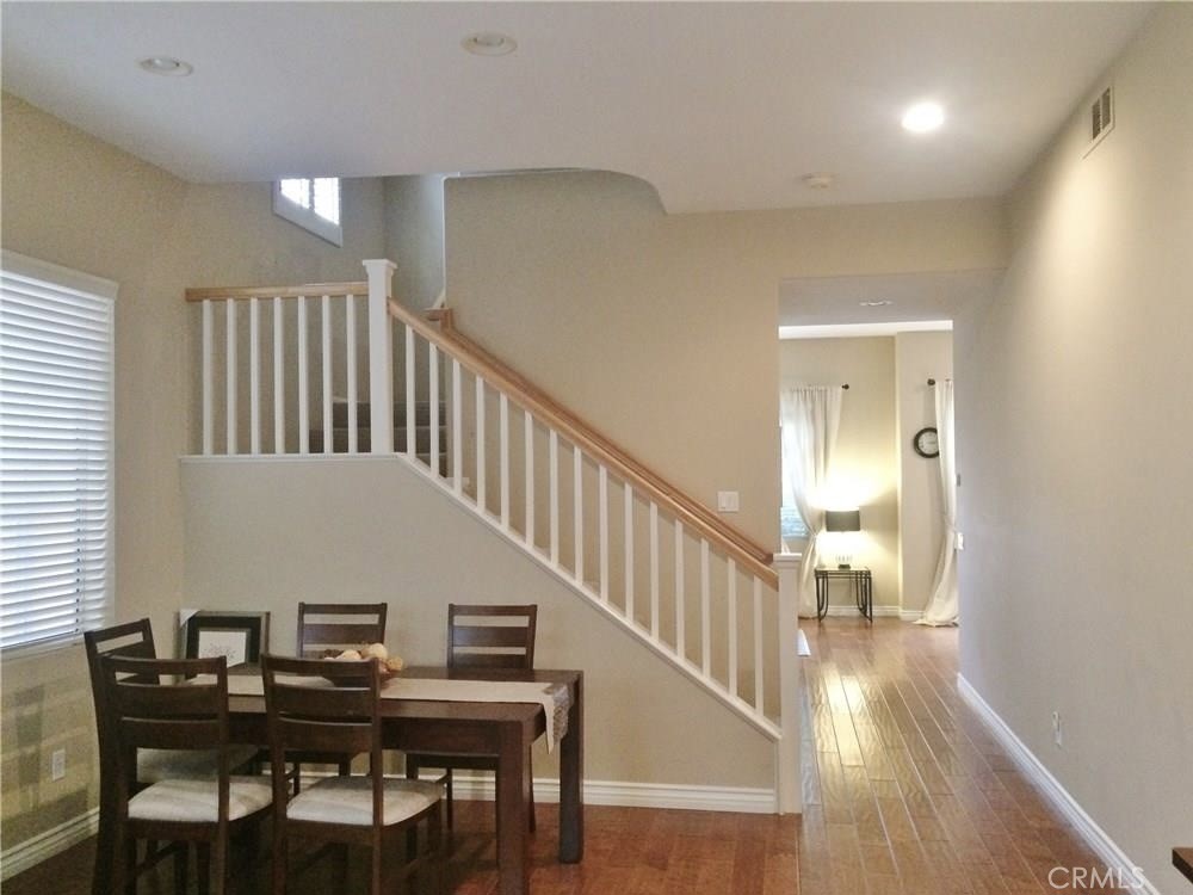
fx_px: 999
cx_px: 596
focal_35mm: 29
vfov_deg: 48.2
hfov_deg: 61.7
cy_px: 448
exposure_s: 1/30
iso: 320
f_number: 2.2
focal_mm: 4.15
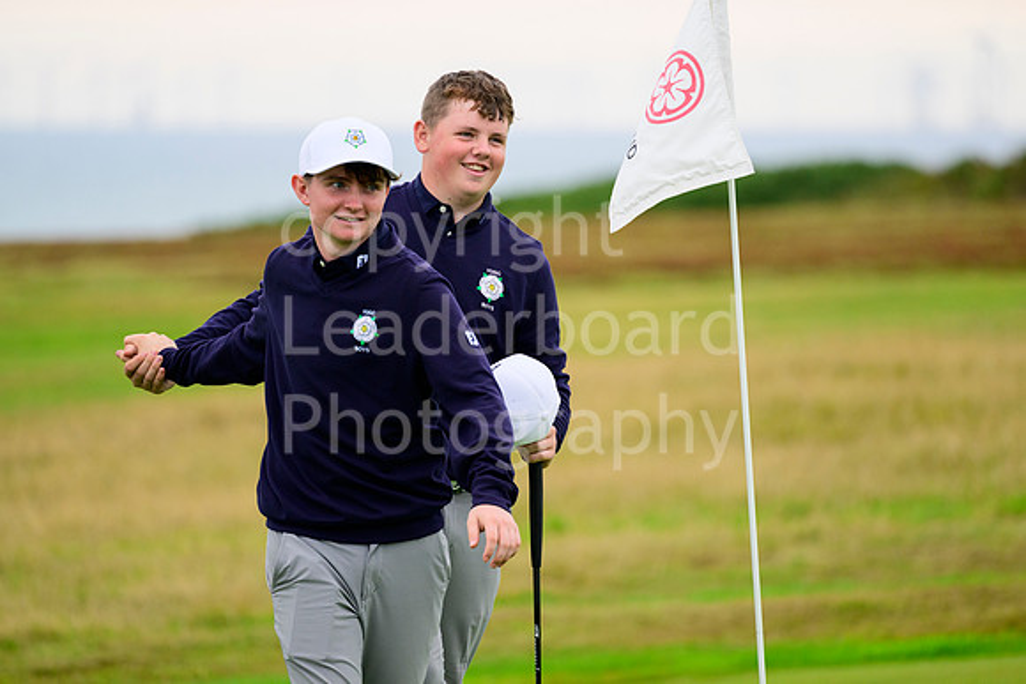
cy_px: 342
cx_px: 513
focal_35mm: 400
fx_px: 11402
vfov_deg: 3.4
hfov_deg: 5.2
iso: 1000
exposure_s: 1/1000
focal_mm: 400
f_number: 5.6
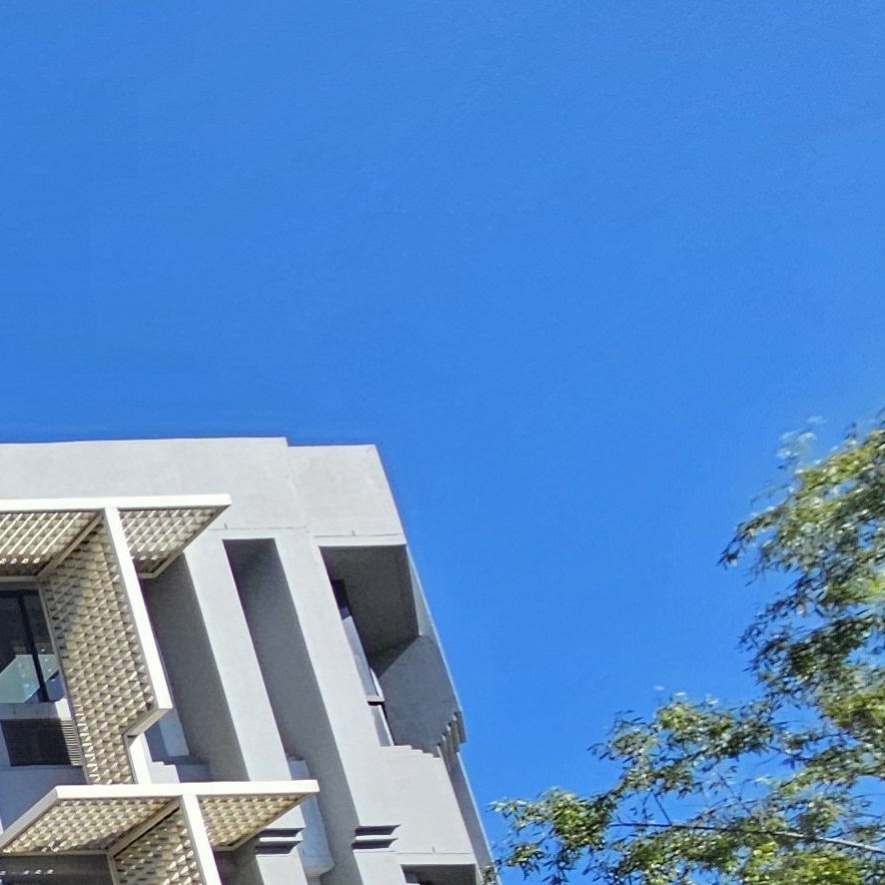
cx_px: -1114
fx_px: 1504
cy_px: 1293
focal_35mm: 52
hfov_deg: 16.5
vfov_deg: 25.5
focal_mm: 2.2
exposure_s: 1/1410
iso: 50
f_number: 2.2
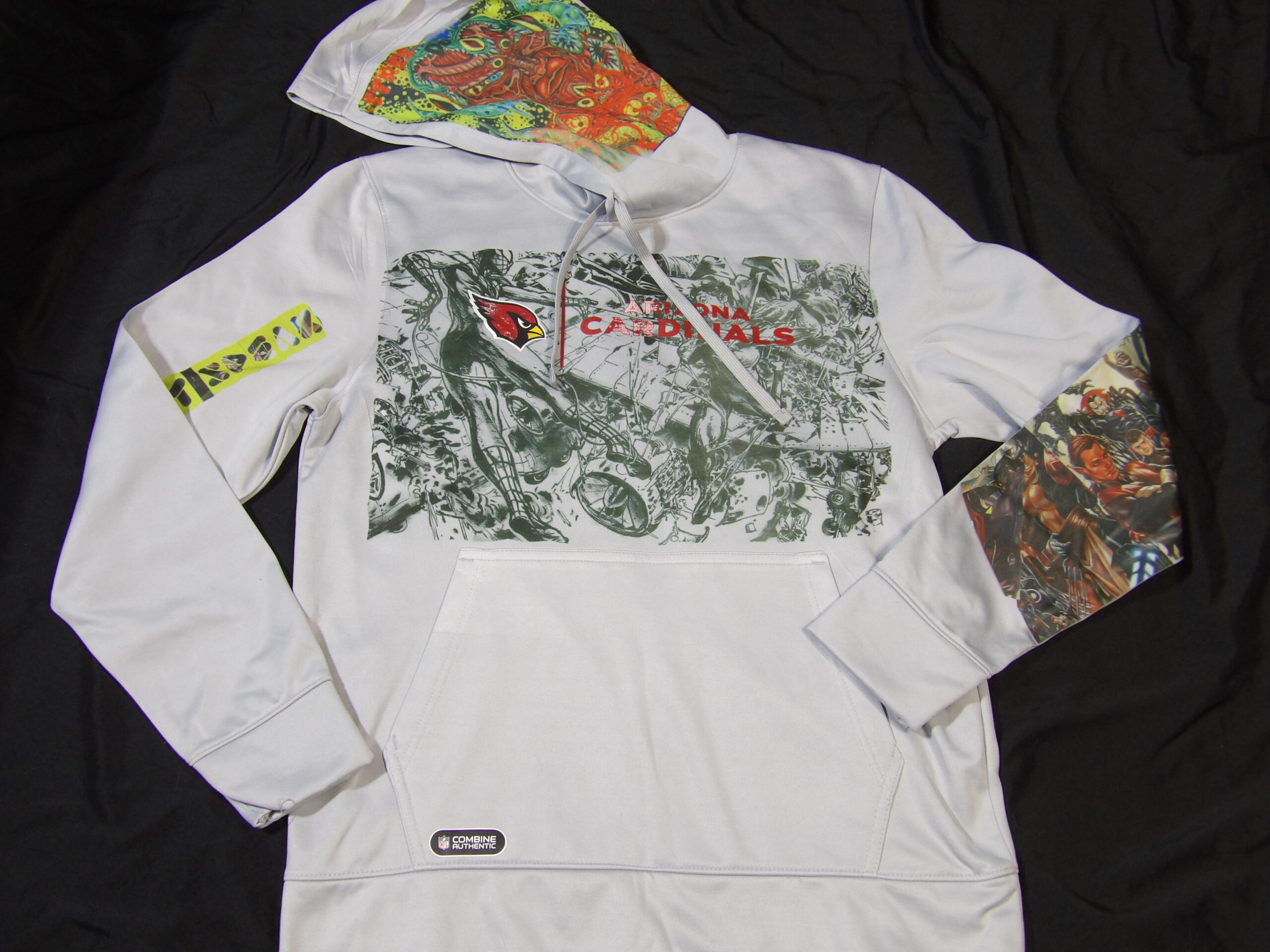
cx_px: 635
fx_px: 1431
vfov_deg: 36.8
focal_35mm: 39
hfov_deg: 47.9
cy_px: 476
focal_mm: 7
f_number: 3.7
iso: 200
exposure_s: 1/29
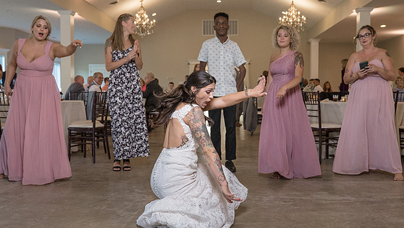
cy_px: 115
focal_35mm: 41
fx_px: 439
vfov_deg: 29.1
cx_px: 205
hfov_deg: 49.4
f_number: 4
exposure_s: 1/250
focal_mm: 32
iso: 2000
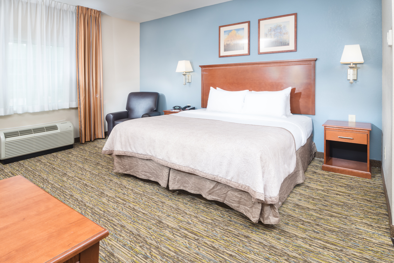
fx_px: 219
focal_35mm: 20
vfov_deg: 62.0
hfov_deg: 84.0
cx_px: 197
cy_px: 132
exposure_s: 1/13
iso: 100
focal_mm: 20
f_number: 11
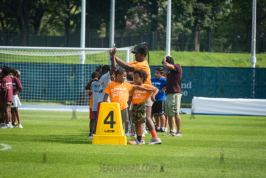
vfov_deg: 4.8
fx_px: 2120
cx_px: 134
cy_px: 68
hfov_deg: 7.2
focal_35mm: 287
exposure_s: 1/500
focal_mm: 200
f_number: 5.6
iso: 160
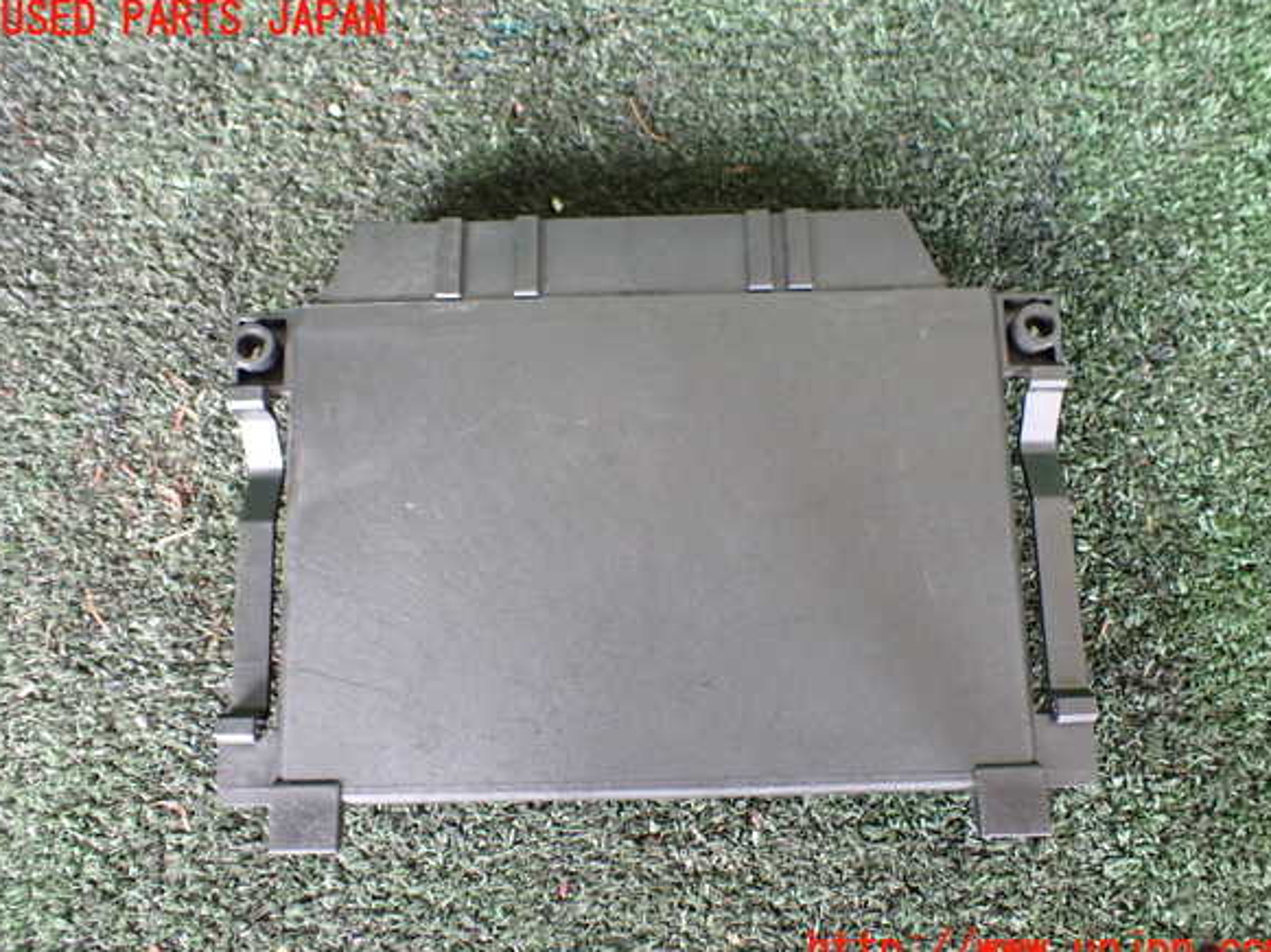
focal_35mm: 31
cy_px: 486
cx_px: 645
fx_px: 1138
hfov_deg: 58.4
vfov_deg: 45.4
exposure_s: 1/30
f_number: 2.3
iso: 800
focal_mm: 5.4
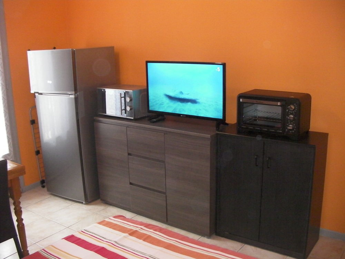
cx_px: 172
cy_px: 130
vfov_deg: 37.7
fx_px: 379
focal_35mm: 38
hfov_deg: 49.0
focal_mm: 6.3
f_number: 3.5
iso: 382
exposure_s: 1/30
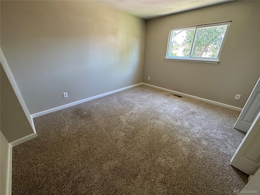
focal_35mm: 14
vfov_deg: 85.7
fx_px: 105
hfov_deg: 102.1
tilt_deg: -23.7
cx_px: 130
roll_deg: -1.2
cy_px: 98
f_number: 2.2
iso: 320
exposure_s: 1/60
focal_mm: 2.22
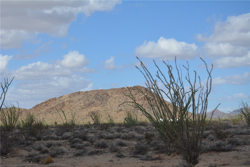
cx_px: 125
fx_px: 573
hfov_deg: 24.6
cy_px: 84
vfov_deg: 16.6
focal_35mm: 82
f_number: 7.1
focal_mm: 55
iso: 400
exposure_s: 1/2000
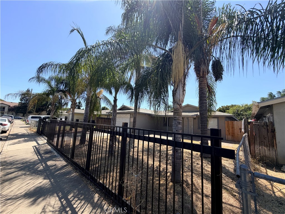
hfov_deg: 102.1
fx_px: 115
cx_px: 142
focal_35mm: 14
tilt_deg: +7.0
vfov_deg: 85.7
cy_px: 107
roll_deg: -2.9
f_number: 2.2
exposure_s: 1/770
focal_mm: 2.22
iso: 32
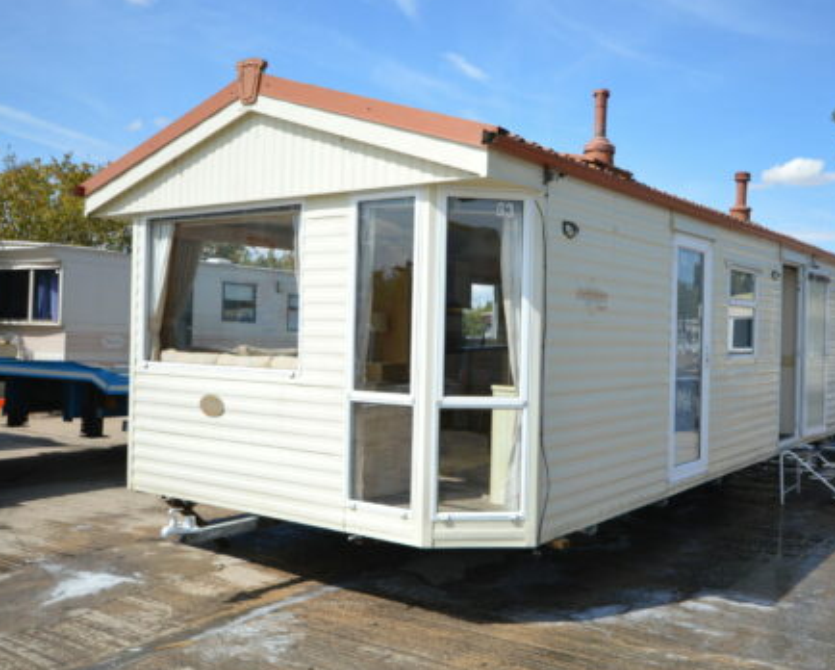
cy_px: 331
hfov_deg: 51.2
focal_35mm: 35
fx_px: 866
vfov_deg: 42.3
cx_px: 489
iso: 100
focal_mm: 20
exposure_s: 1/250
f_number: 8
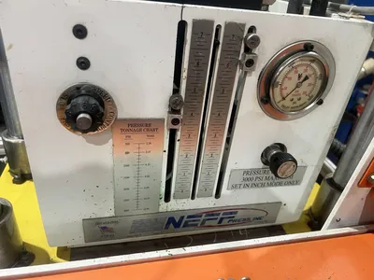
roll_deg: -5.8
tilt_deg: -31.9
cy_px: 140
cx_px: 187
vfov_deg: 53.1
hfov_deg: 67.3
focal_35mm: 26
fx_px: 281
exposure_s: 1/60
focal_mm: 5.7
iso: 80
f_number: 1.5
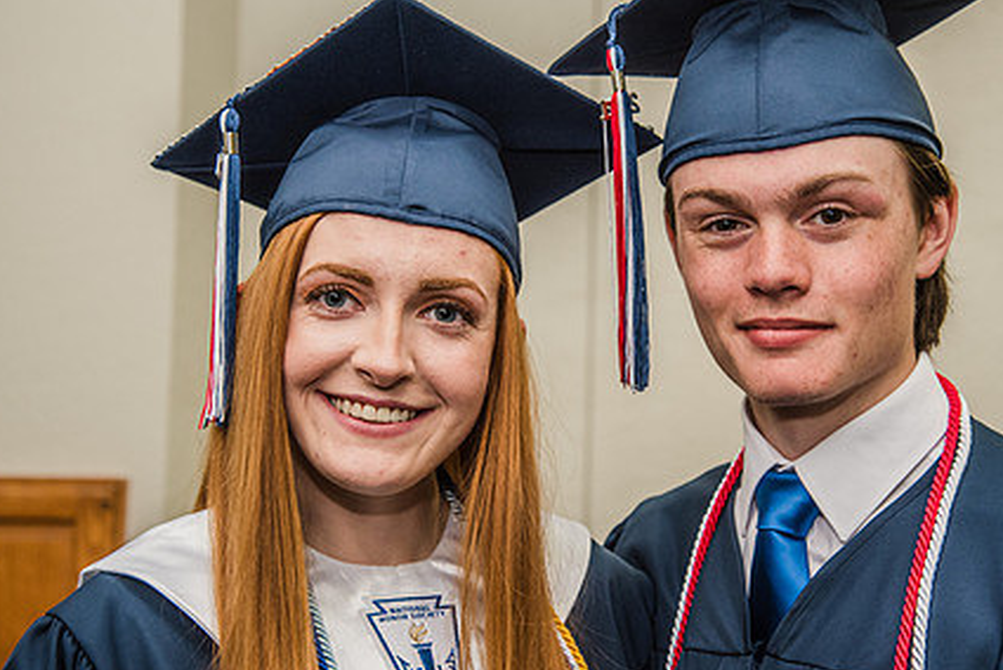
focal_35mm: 75
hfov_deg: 27.0
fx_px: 2091
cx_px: 555
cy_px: 341
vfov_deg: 18.2
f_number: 4.5
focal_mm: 55
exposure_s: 1/200
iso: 800
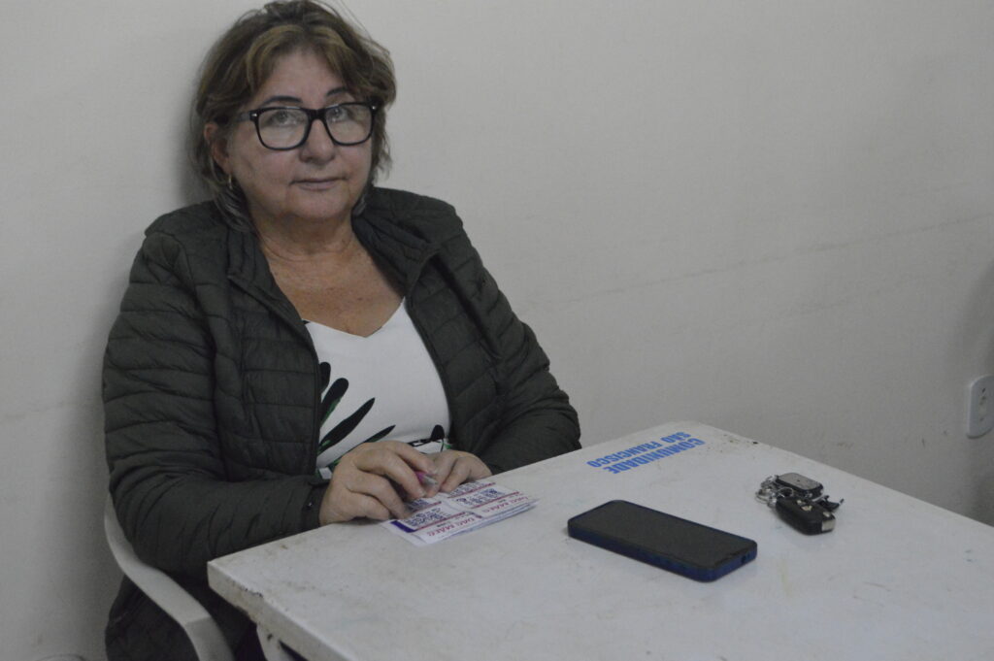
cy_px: 330
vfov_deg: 25.7
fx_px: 1448
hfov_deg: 37.9
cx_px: 497
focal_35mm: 52
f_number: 7.1
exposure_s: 1/200
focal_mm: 35
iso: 6400
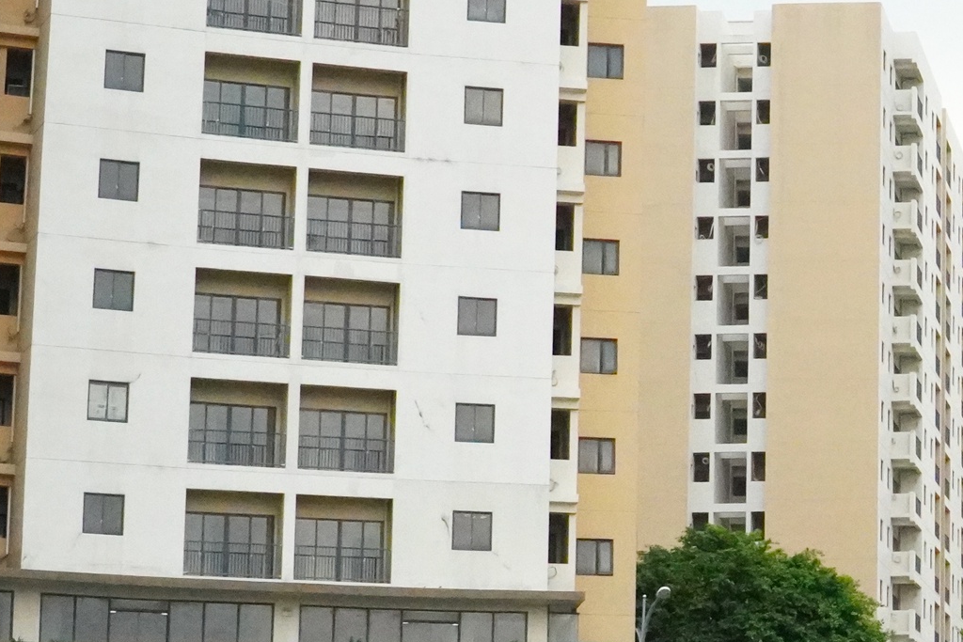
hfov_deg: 19.1
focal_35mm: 101
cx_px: 1145
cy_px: 454
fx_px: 2709
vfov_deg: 13.5
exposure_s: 1/4000
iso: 12800
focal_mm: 27
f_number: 9
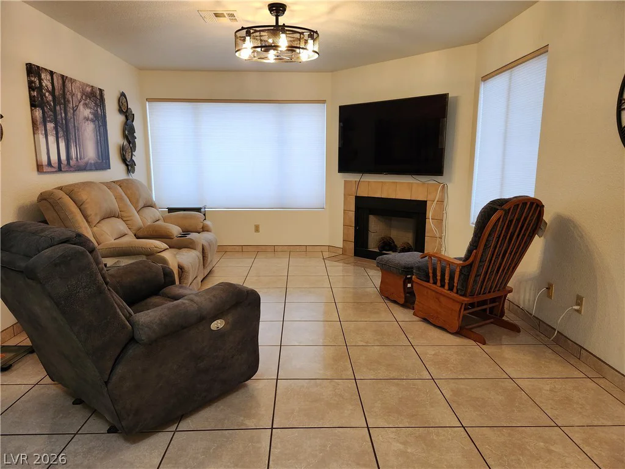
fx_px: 415
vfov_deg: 58.9
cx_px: 312
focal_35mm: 23
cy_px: 234
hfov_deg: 73.9
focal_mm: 5.4
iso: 500
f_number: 1.8
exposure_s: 1/120
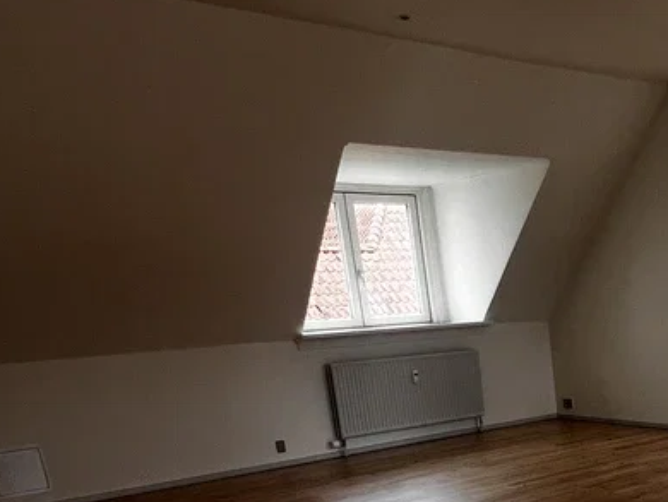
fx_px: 772
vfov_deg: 31.8
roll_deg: +2.6
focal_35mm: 40
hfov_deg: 40.9
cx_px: 666
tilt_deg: -18.1
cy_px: 555
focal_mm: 1.57
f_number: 1.8
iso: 32
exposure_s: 1/99
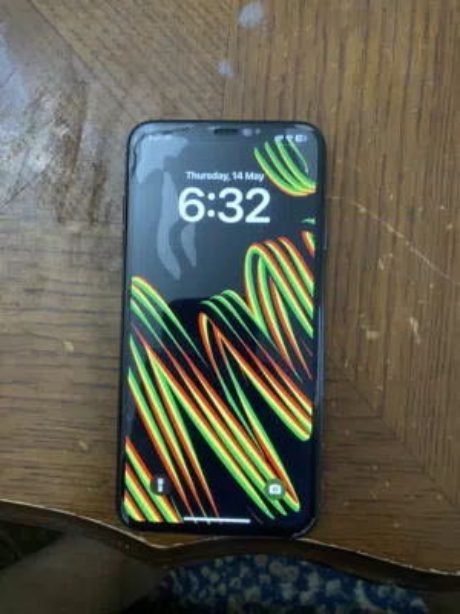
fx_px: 461
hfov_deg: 53.1
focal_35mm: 26
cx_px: 230
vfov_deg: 67.3
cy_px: 307
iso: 400
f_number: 1.8
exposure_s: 1/50
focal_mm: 4.25
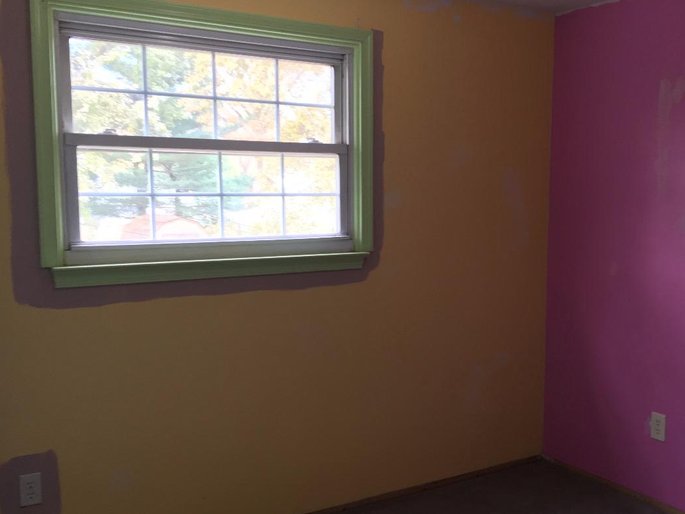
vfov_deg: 35.9
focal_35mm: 40
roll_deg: -0.3
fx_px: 792
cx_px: 444
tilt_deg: -6.8
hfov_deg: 46.2
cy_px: 274
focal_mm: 4.15
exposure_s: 1/30
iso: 100
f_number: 2.2
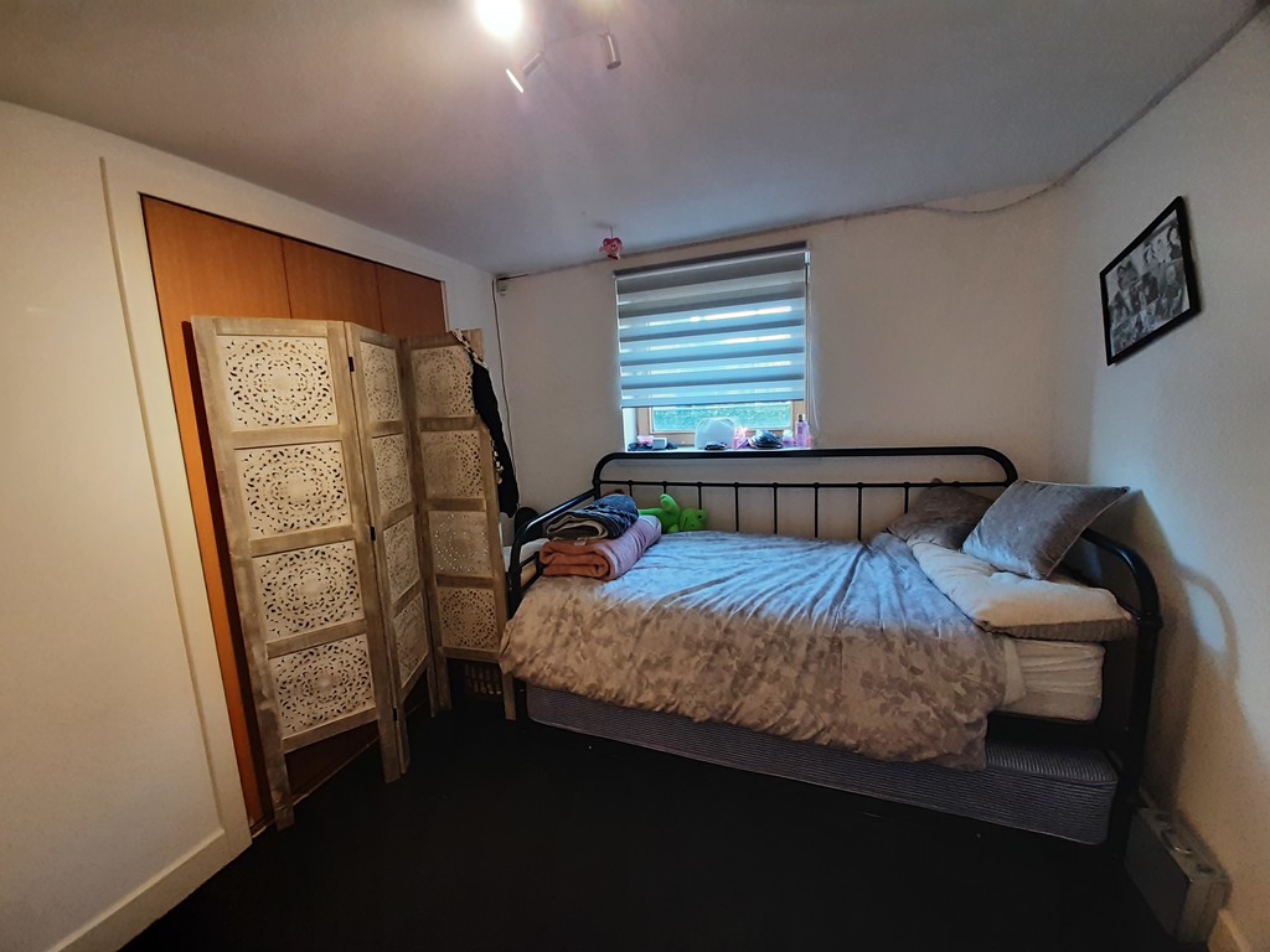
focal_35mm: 13
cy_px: 476
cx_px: 635
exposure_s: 1/50
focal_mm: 1.42
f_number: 2.2
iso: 125
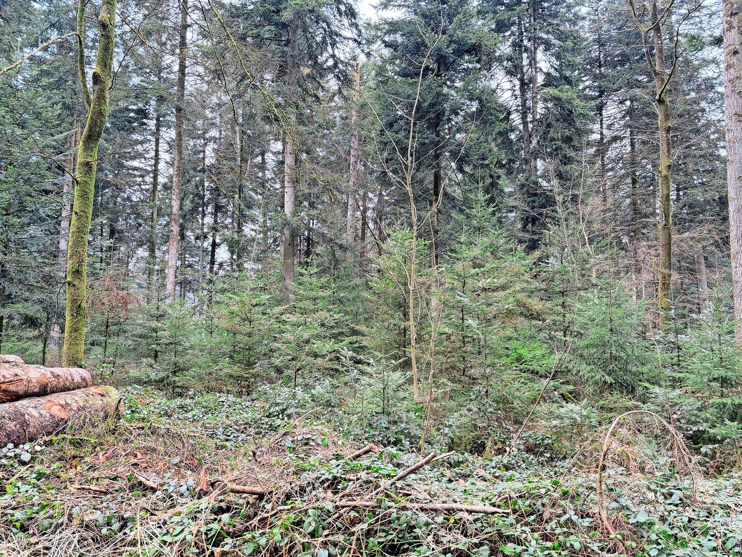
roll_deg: -0.4
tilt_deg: +5.3
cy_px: 278
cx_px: 371
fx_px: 557
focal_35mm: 26
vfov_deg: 53.1
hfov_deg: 67.3
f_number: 1.6
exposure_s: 1/75
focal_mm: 5.96
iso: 125
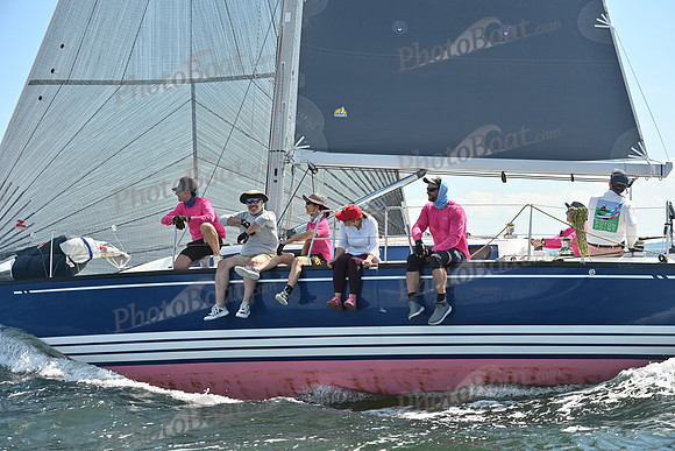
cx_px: 338
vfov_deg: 17.1
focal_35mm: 80
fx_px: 1500
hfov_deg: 25.4
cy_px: 226
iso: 250
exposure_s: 1/1250
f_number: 6.3
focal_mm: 80
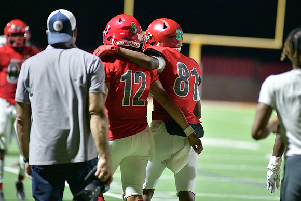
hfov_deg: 6.9
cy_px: 100
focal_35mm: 300
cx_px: 150
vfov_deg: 4.6
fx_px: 2509
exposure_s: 1/1250
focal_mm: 300
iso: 25600
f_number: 4
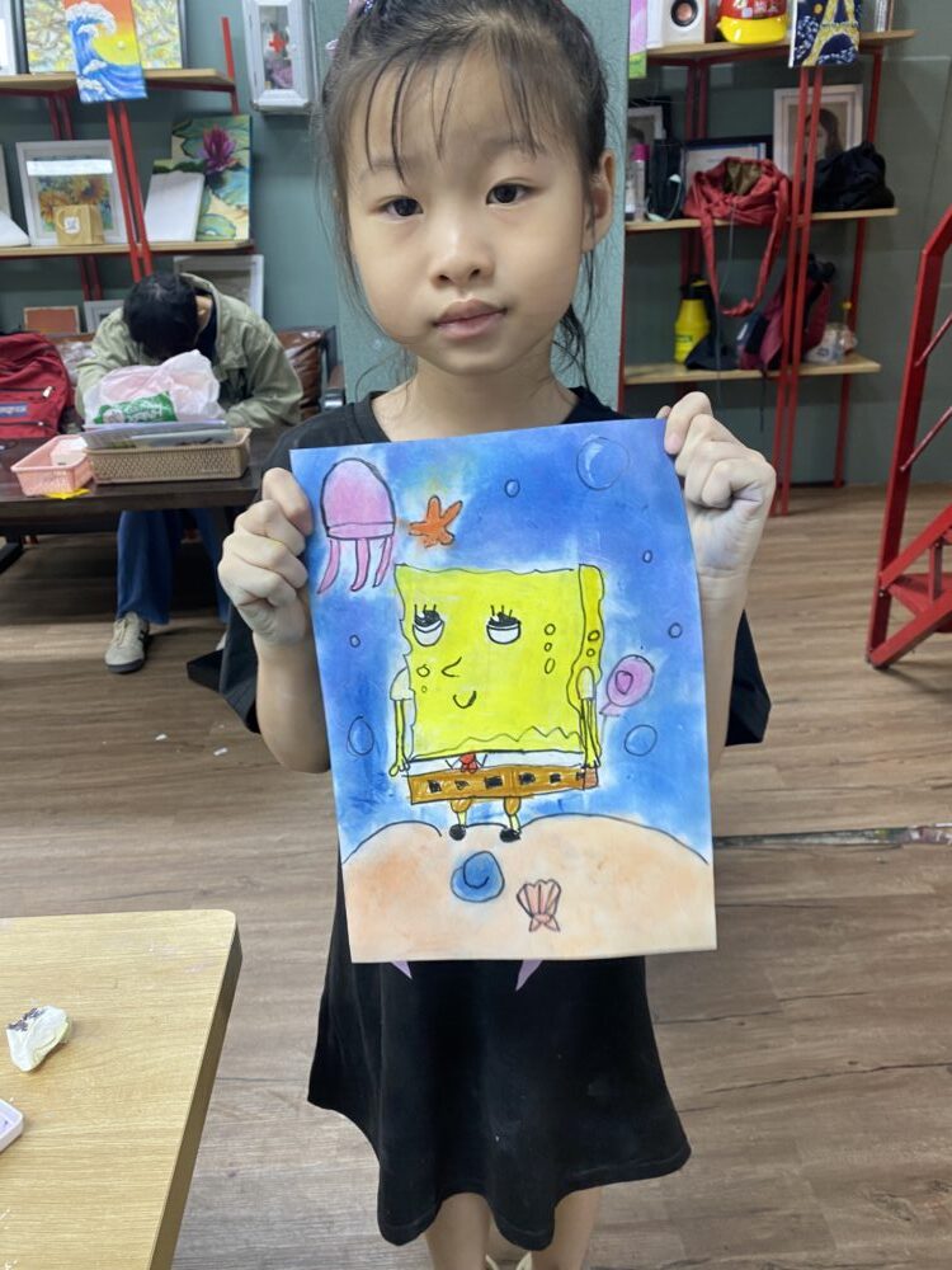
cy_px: 635
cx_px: 476
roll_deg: +1.3
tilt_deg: -23.0
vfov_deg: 67.3
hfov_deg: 53.1
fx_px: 953
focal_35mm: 26
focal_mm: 4.25
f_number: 1.8
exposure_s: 1/50
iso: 64
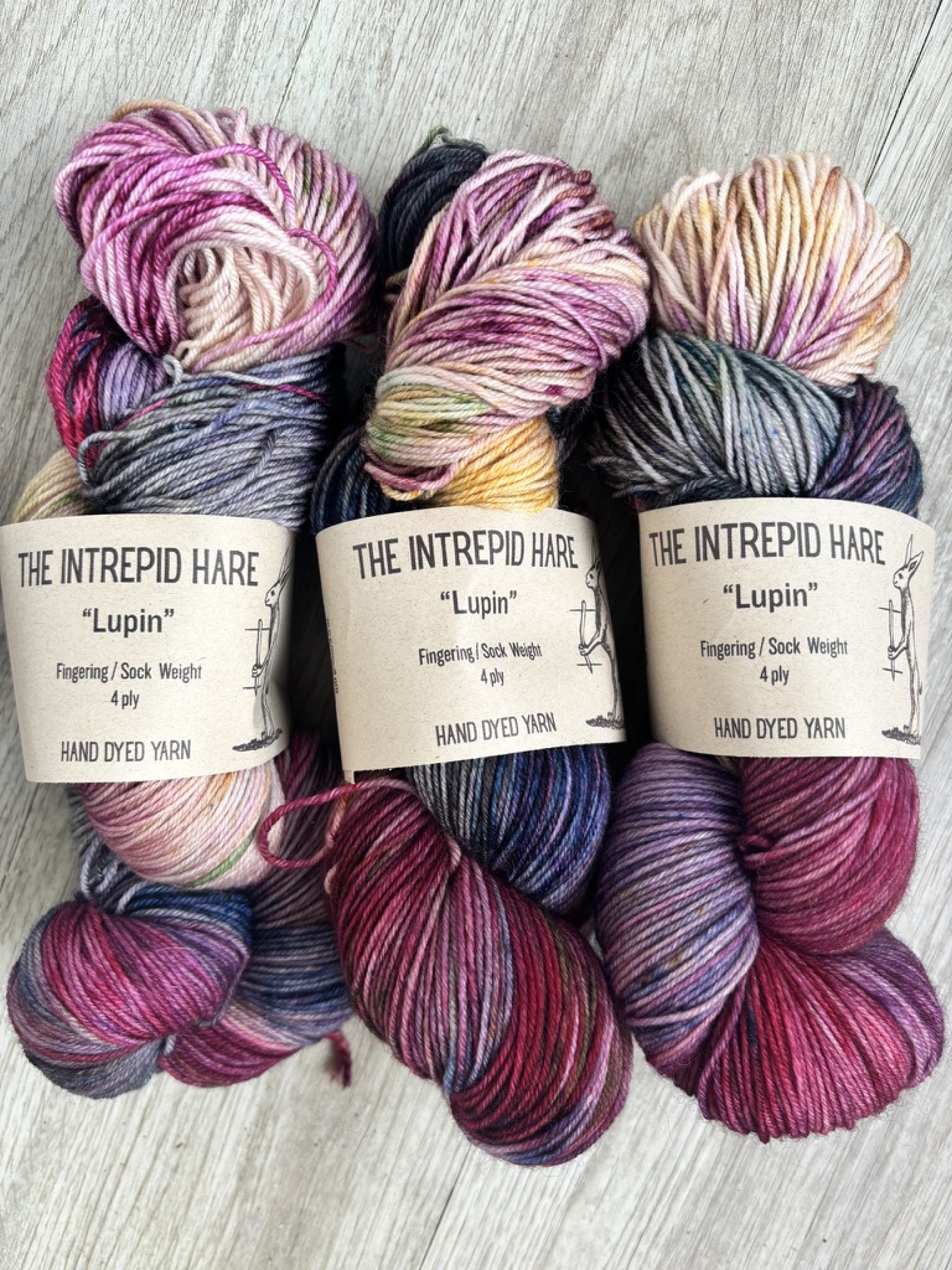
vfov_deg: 67.3
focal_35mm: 26
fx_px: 953
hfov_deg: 53.1
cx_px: 476
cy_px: 635
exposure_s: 1/288
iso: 50
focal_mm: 5.96
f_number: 1.6
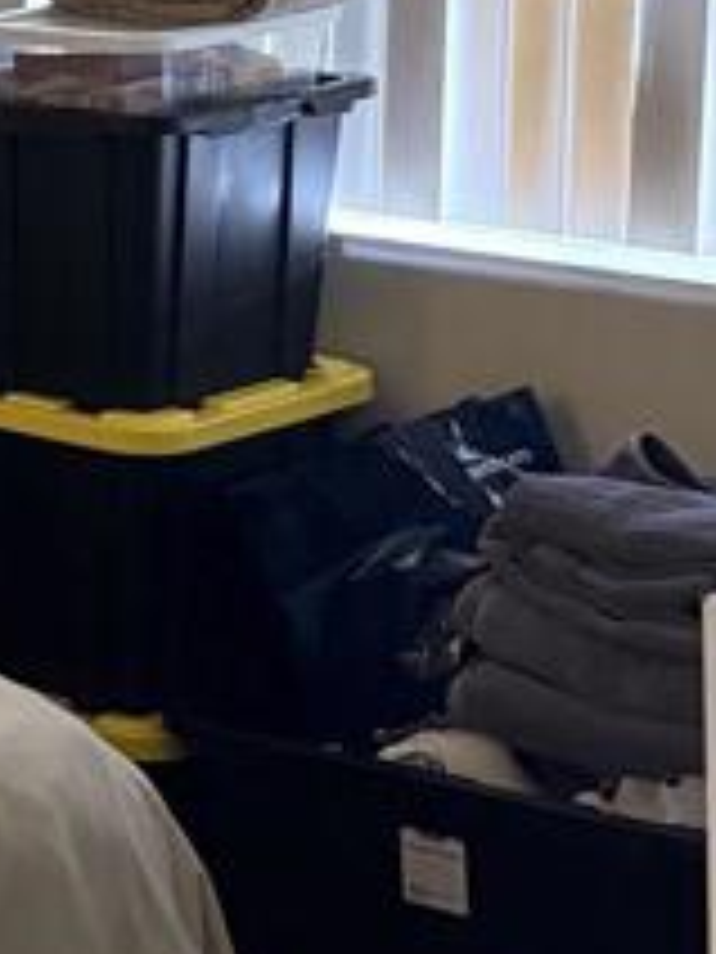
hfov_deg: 11.8
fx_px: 3199
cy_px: 81
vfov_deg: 16.7
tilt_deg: -8.9
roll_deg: -0.2
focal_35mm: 116
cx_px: -558
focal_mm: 6.76
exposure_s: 1/48
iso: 640
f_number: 1.78
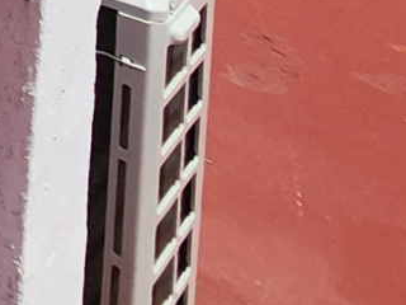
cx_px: -1143
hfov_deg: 8.6
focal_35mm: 104
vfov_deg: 9.9
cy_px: -658
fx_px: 1220
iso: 50
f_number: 2.2
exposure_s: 1/2921
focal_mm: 2.2
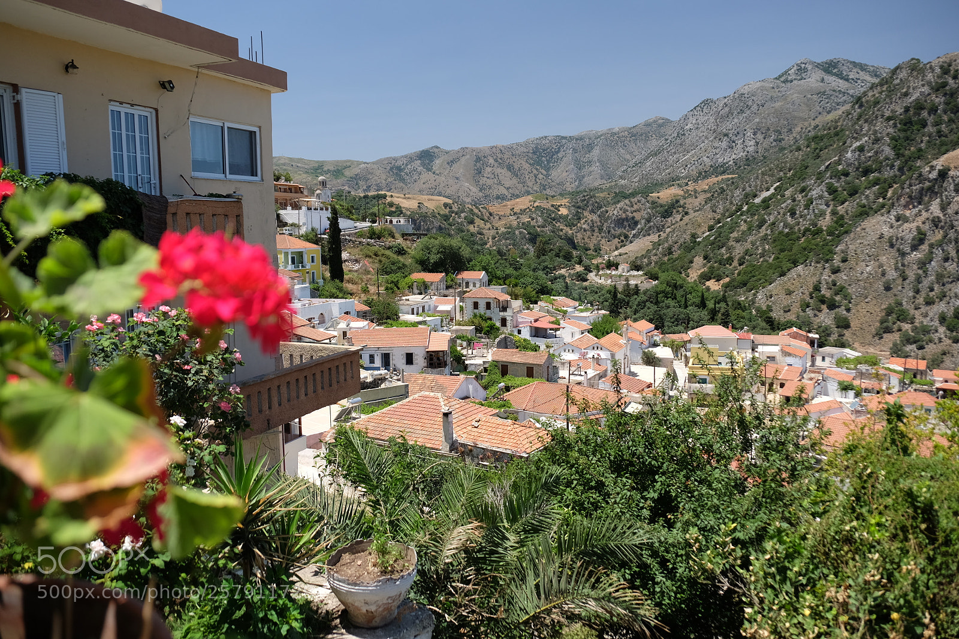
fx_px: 719
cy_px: 320
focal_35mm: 27
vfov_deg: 47.9
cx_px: 480
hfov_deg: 67.4
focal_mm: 18
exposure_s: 1/450
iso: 200
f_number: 3.5
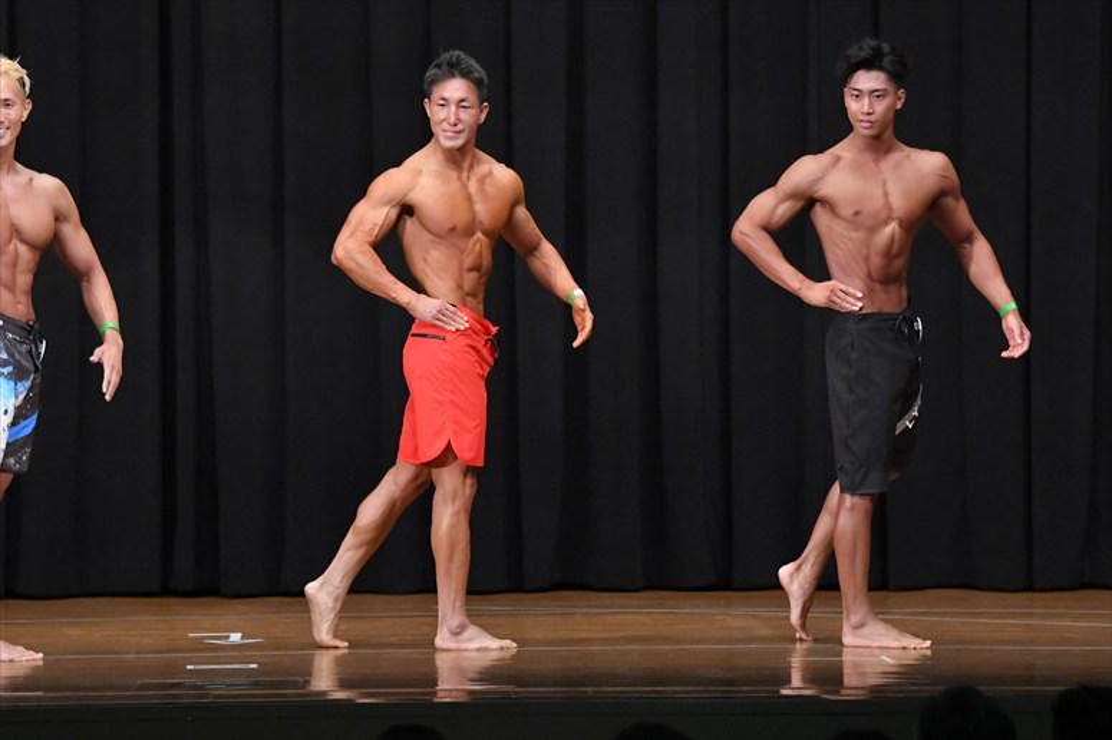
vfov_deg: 6.8
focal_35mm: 202
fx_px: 6237
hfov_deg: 10.2
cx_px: 556
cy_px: 370
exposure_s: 1/400
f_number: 5.6
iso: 8000
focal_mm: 135
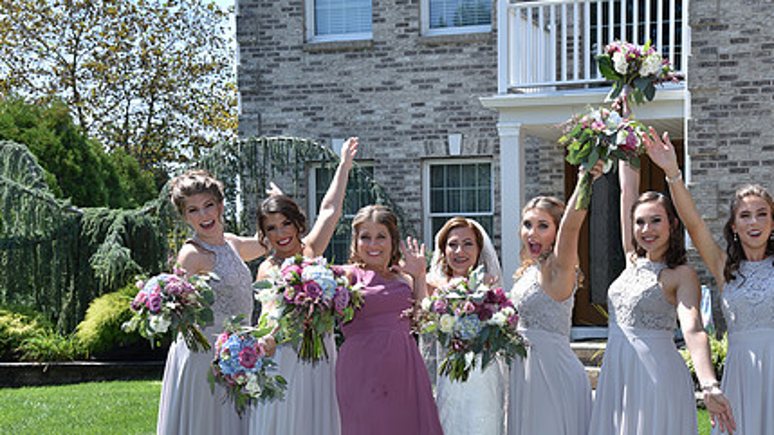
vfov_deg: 17.6
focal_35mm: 68
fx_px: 1395
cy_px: 322
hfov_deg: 30.8
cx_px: 516
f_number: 6.3
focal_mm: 48
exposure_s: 1/160
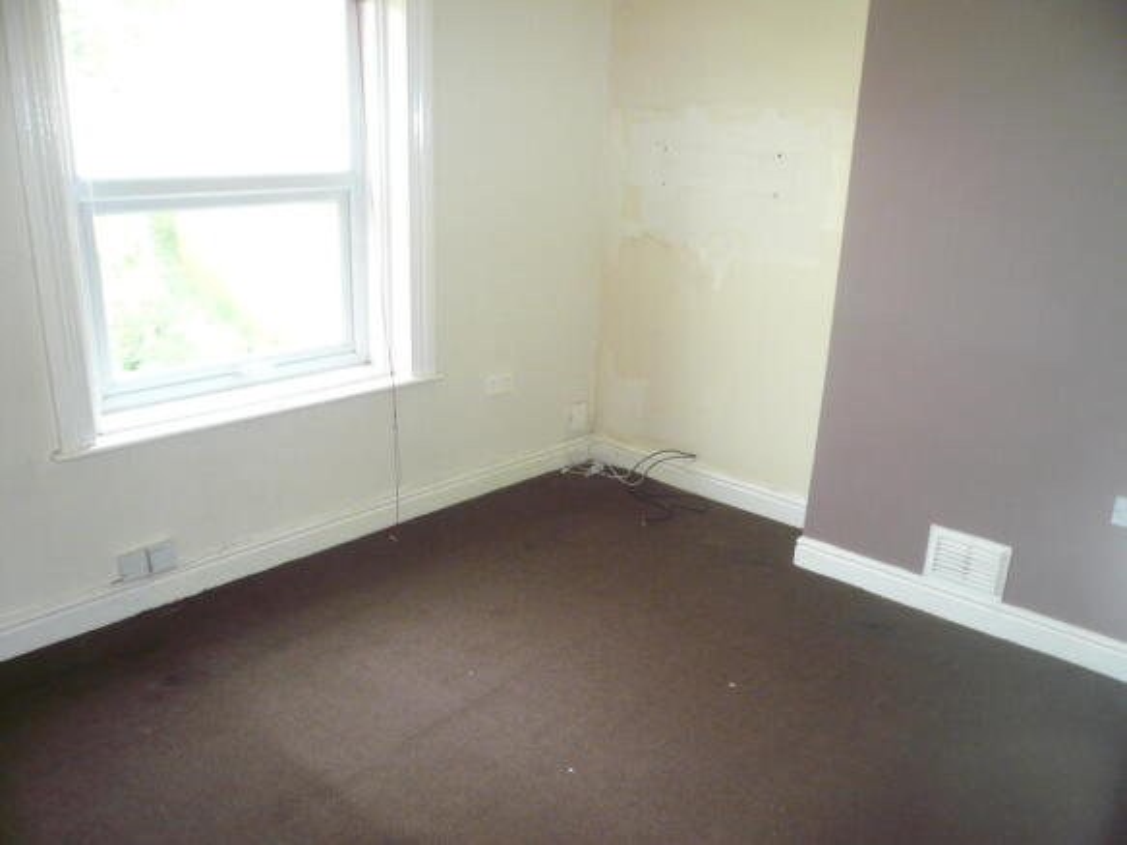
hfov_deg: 63.5
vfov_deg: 49.7
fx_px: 911
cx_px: 564
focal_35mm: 28
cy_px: 422
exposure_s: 1/30
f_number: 2.8
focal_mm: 4.6
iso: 200
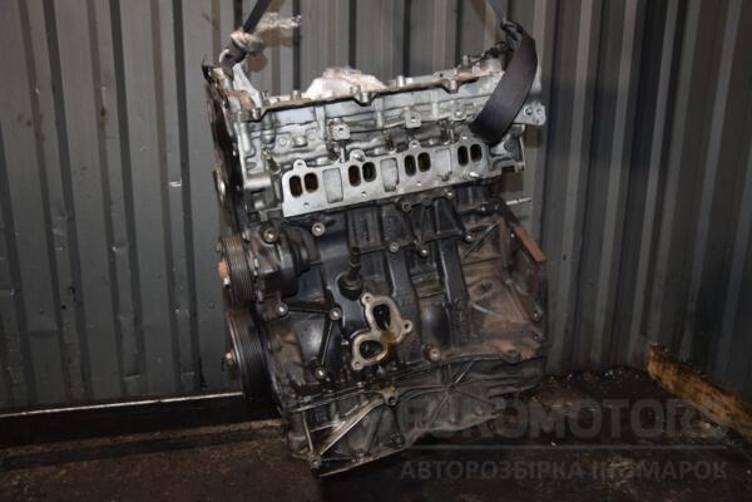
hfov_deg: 59.5
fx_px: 658
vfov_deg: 41.7
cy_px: 251
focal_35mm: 32
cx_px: 376
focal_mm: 21
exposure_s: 1/60
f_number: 5
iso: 800
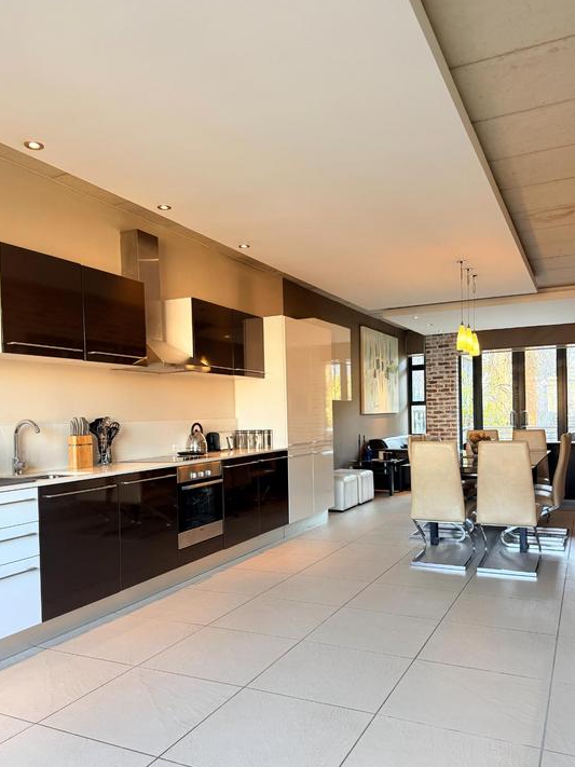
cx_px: 284
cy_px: 427
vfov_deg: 65.1
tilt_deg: -1.1
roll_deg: +1.5
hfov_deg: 51.3
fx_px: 598
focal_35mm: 27
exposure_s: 1/100
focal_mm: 6.76
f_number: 1.78
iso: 125
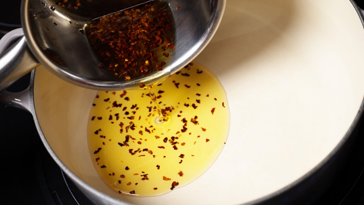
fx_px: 714
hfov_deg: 28.6
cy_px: 91
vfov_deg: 16.3
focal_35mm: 74
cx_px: 183
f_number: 6.3
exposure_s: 1/125
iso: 100
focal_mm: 70
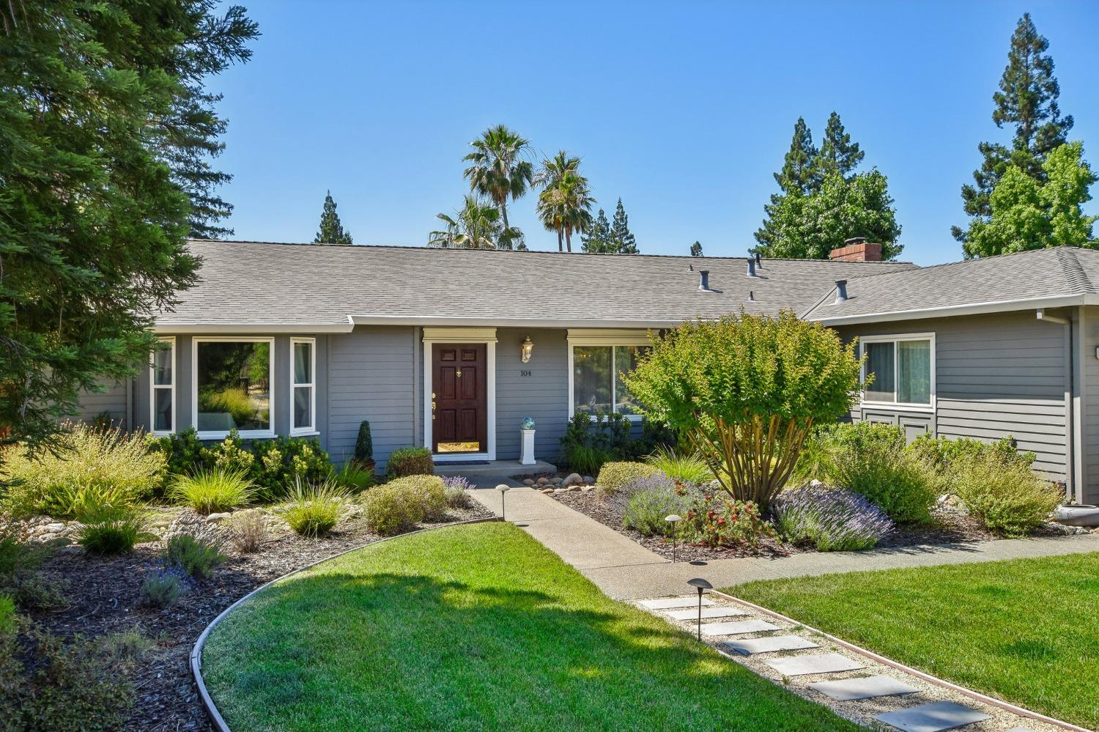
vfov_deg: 43.6
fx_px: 915
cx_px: 550
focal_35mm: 30
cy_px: 366
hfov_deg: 61.9
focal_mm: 20
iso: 100
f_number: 8
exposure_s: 1/160
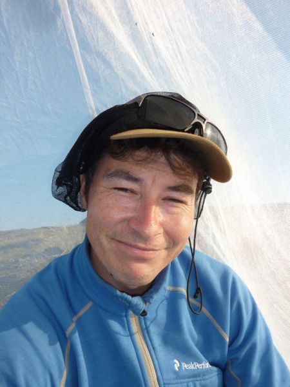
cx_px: 145
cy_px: 194
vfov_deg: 69.4
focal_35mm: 25
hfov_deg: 54.9
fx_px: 279
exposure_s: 1/500
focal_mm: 4.1
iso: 100
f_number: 4
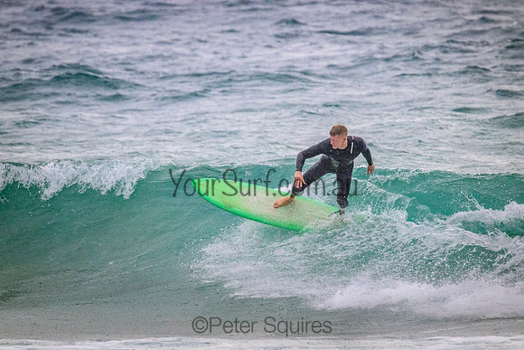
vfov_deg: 2.3
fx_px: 8735
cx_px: 262
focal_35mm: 600
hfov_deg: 3.4
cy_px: 175
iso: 9000
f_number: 11
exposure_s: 1/2000
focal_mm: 600
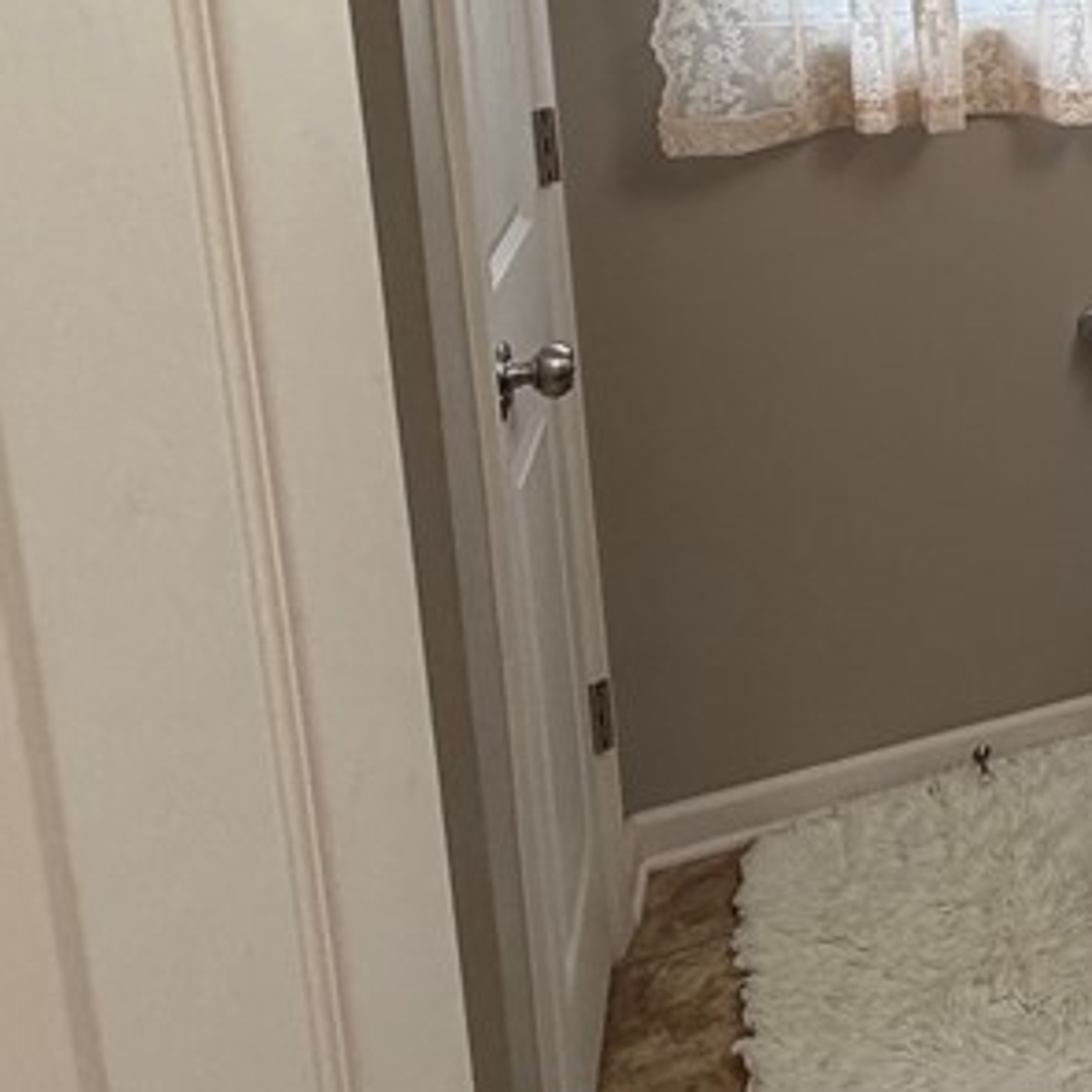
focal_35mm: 43
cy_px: 44
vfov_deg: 36.0
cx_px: 1706
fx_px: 1535
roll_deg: -0.5
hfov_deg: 26.2
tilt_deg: -8.1
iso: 200
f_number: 2.2
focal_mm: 2.22
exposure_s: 1/60
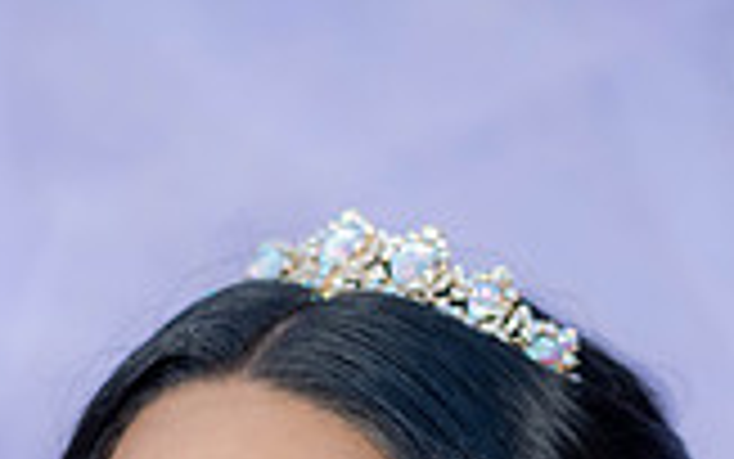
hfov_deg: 8.8
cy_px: 968
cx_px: 279
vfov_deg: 5.4
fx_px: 4783
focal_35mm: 239
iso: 125
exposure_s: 1/1250
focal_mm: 85
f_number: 1.8
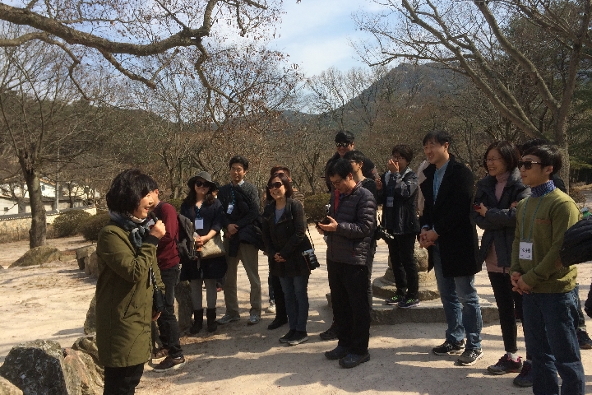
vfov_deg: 42.3
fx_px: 510
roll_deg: +4.1
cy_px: 177
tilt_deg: +1.4
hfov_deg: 60.3
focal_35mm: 31
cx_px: 301
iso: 32
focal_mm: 4.15
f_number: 2.2
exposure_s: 1/1866
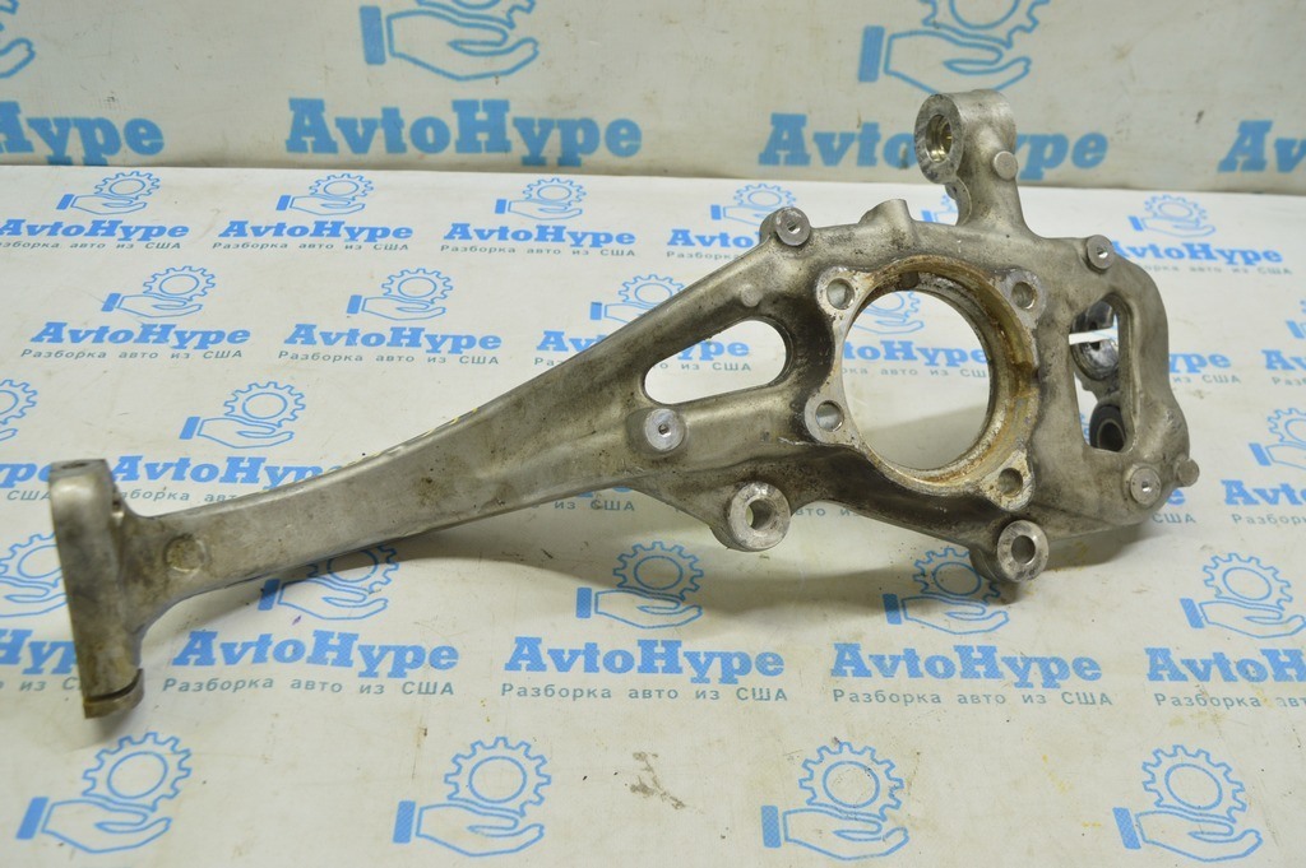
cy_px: 434
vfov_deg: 36.8
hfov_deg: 53.2
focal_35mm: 36
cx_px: 653
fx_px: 1305
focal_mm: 24
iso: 400
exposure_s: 1/20
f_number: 5.6
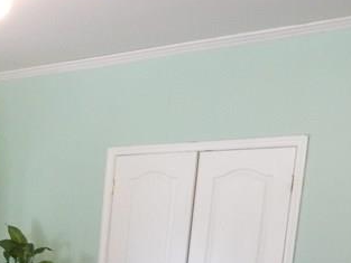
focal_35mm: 72
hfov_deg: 23.1
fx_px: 730
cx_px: -139
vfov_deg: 18.6
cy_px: 365
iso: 400
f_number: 3
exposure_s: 1/25
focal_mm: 4
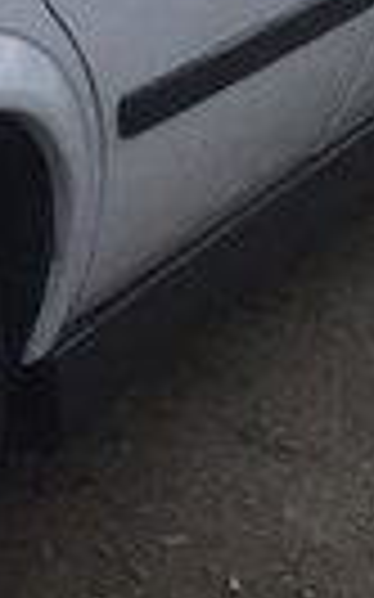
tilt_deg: -10.7
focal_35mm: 152
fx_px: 2482
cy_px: -218
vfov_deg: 13.2
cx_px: -649
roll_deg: -2.4
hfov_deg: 7.7
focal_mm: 4.15
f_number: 2.2
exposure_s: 1/33
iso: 64
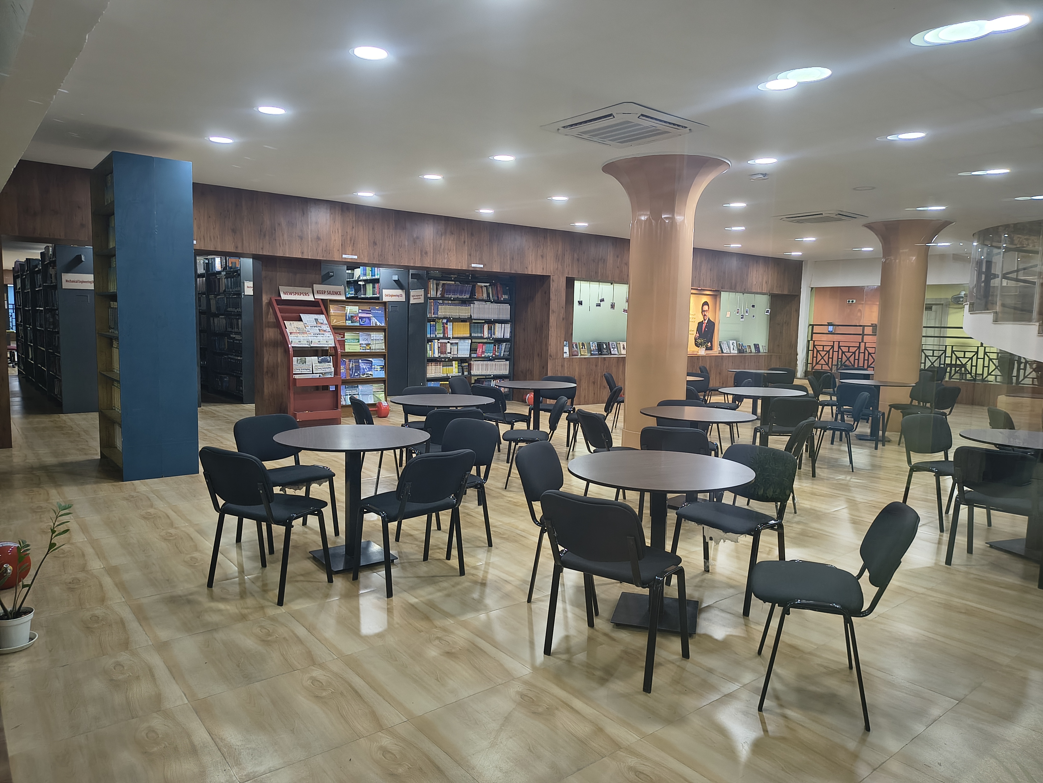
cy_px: 392
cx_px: 522
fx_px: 723
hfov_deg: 71.6
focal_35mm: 24
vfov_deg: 56.8
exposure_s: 1/50
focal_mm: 5.56
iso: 551
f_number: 1.8
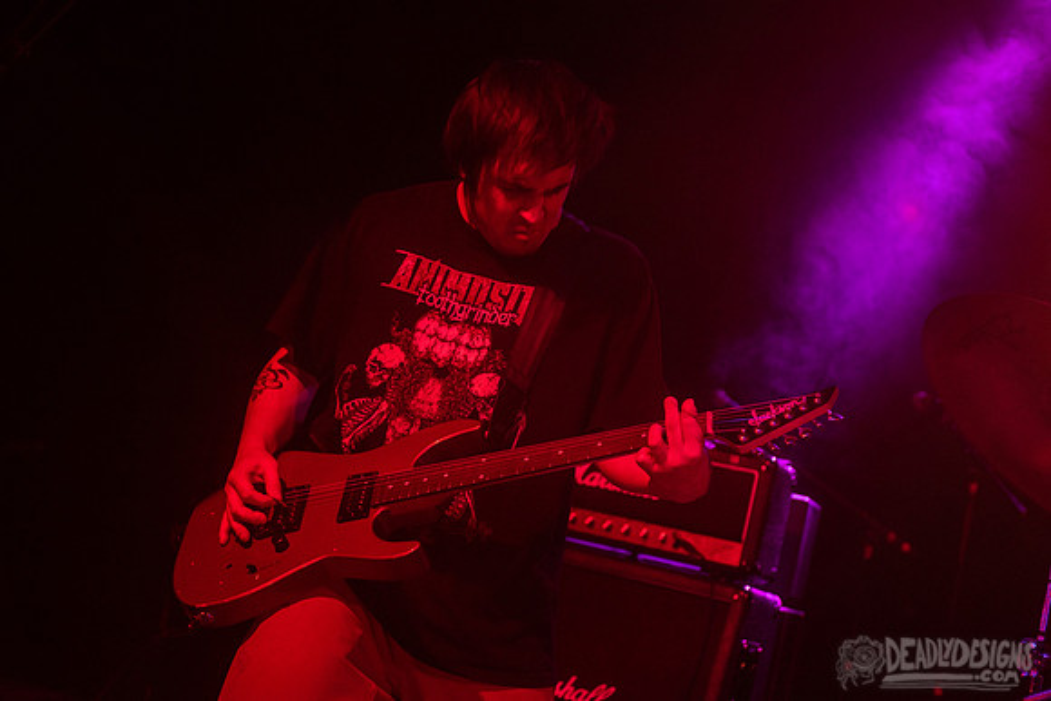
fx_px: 1810
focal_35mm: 62
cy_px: 350
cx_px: 526
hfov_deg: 32.4
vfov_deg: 21.9
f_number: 3.2
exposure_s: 1/320
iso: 3200
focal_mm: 62
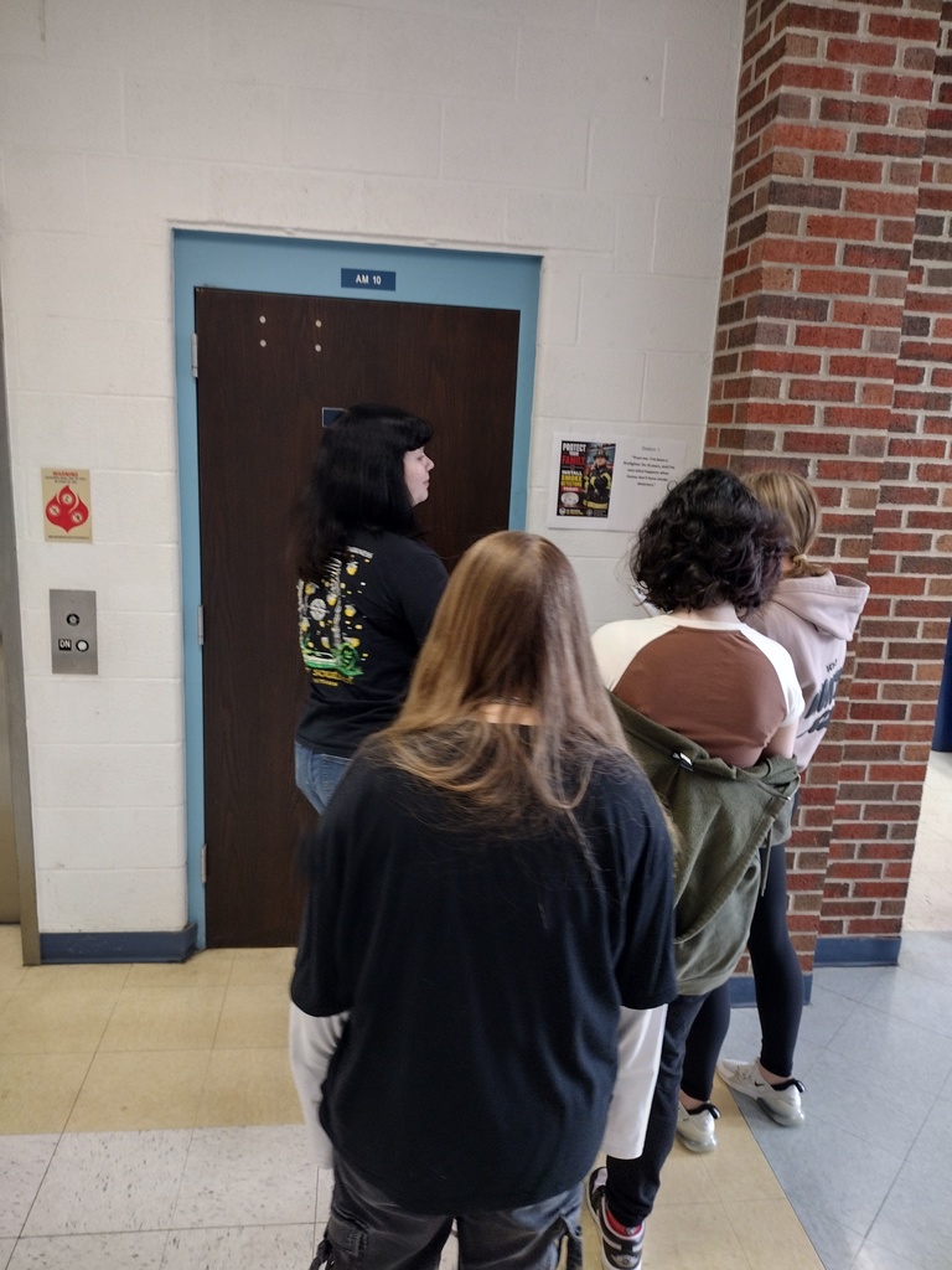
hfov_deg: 51.4
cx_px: 476
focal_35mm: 27
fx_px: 990
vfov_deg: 65.3
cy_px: 635
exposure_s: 1/40
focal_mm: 4.71
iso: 472
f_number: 1.7
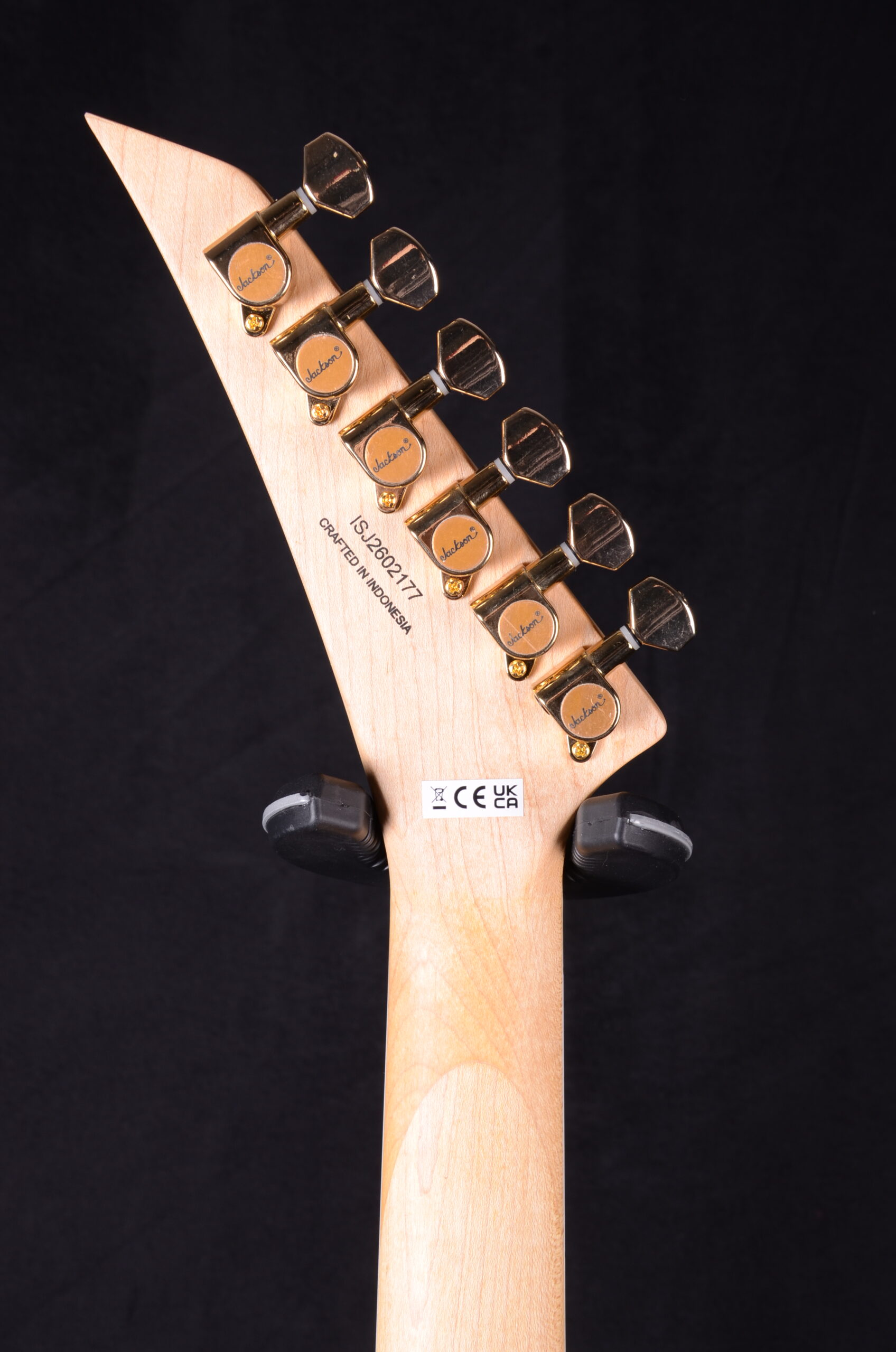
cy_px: 676
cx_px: 448
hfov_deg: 26.4
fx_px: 1912
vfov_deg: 39.0
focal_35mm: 51
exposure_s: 1/200
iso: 200
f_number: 11
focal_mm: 34
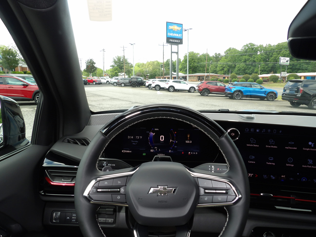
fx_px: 219
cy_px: 118
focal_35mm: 24
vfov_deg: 56.8
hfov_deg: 71.6
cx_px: 158
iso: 100
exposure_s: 1/193
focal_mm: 4.3
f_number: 3.2
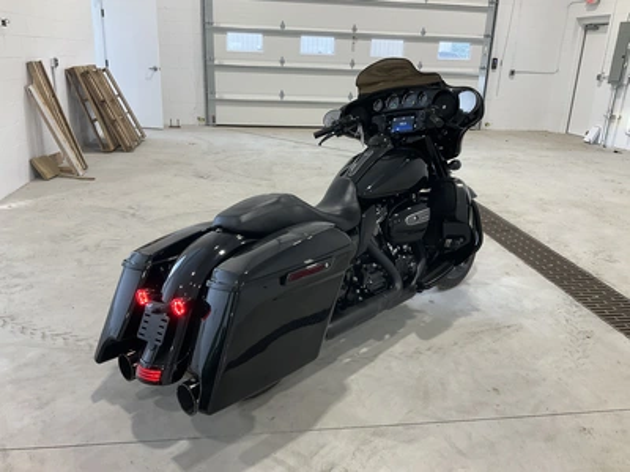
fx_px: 528
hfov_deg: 61.7
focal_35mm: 29
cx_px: 315
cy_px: 236
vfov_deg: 48.2
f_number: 1.8
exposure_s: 1/97
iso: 64
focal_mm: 3
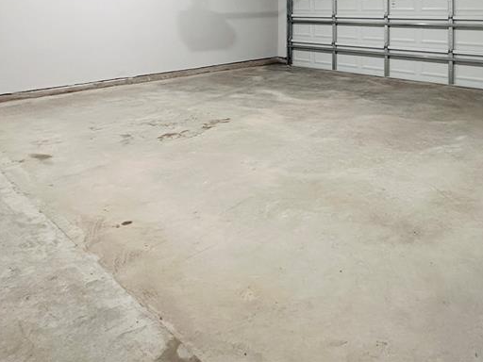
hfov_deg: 60.5
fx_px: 391
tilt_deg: +1.0
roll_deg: +0.3
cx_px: 354
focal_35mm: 28
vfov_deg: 43.0
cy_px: 2
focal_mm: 2.22
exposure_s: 1/60
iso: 640
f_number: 2.2
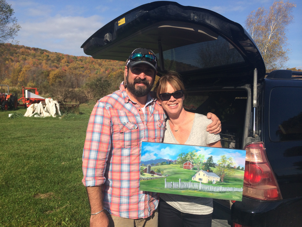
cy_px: 114
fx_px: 262
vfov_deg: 46.8
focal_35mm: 30
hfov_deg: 60.0
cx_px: 151
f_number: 2.2
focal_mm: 4.12
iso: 32
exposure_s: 1/2415
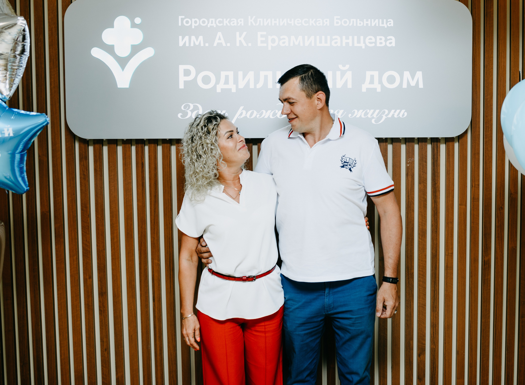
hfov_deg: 42.8
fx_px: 664
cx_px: 334
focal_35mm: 44
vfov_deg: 32.3
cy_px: 162
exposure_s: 1/160
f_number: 3.2
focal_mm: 35
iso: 125
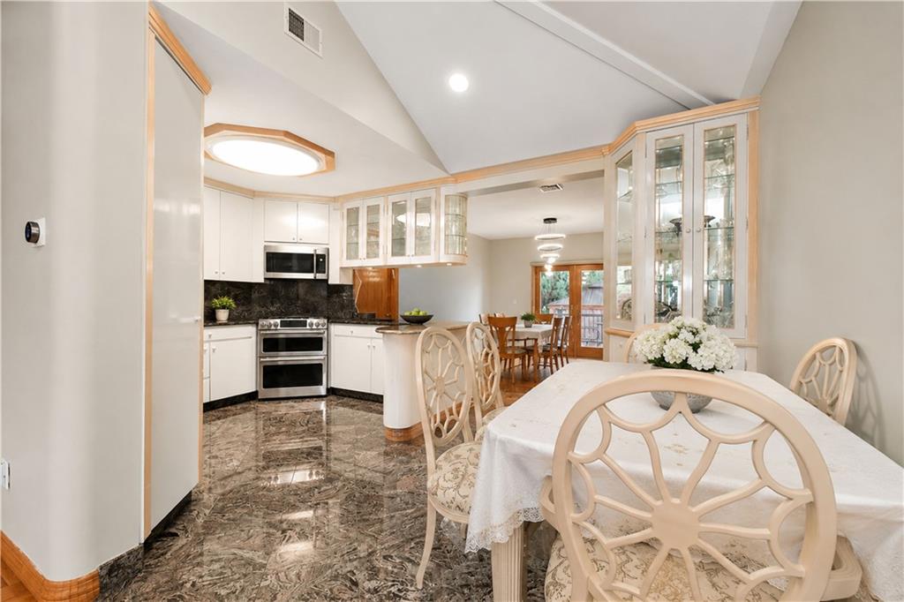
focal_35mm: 15
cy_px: 301
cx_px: 452
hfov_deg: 100.4
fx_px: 377
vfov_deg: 77.3
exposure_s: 1/80
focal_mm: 10
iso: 1600
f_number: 7.1
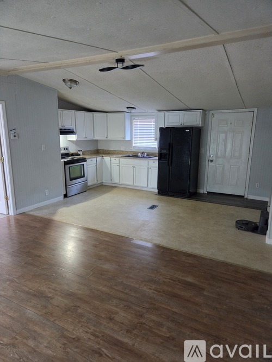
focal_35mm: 23
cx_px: 136
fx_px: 241
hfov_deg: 58.9
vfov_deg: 73.9
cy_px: 181
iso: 1000
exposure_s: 1/120
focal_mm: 5.4
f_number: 1.8
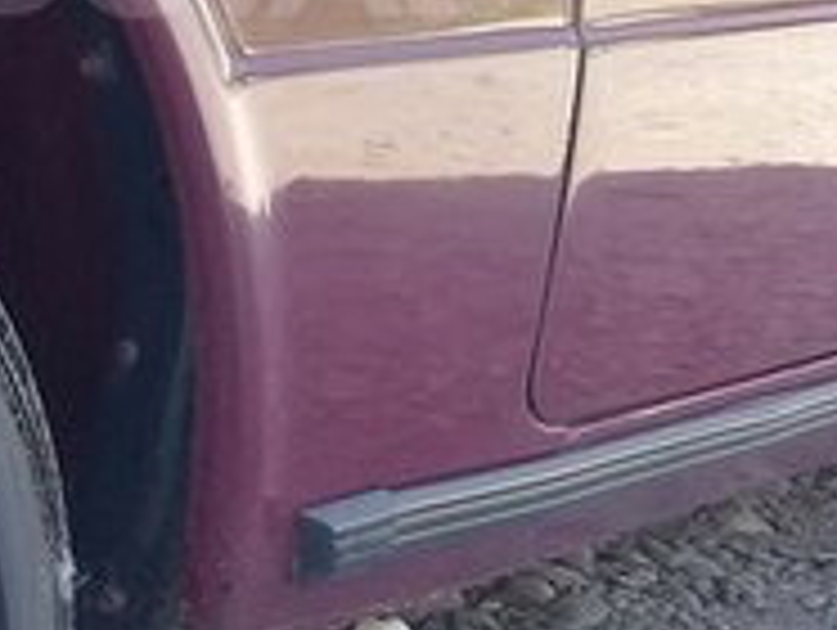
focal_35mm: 110
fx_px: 2663
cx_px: 50
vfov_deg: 13.2
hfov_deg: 17.5
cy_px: -52
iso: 50
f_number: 2.2
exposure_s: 1/100
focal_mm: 3.3
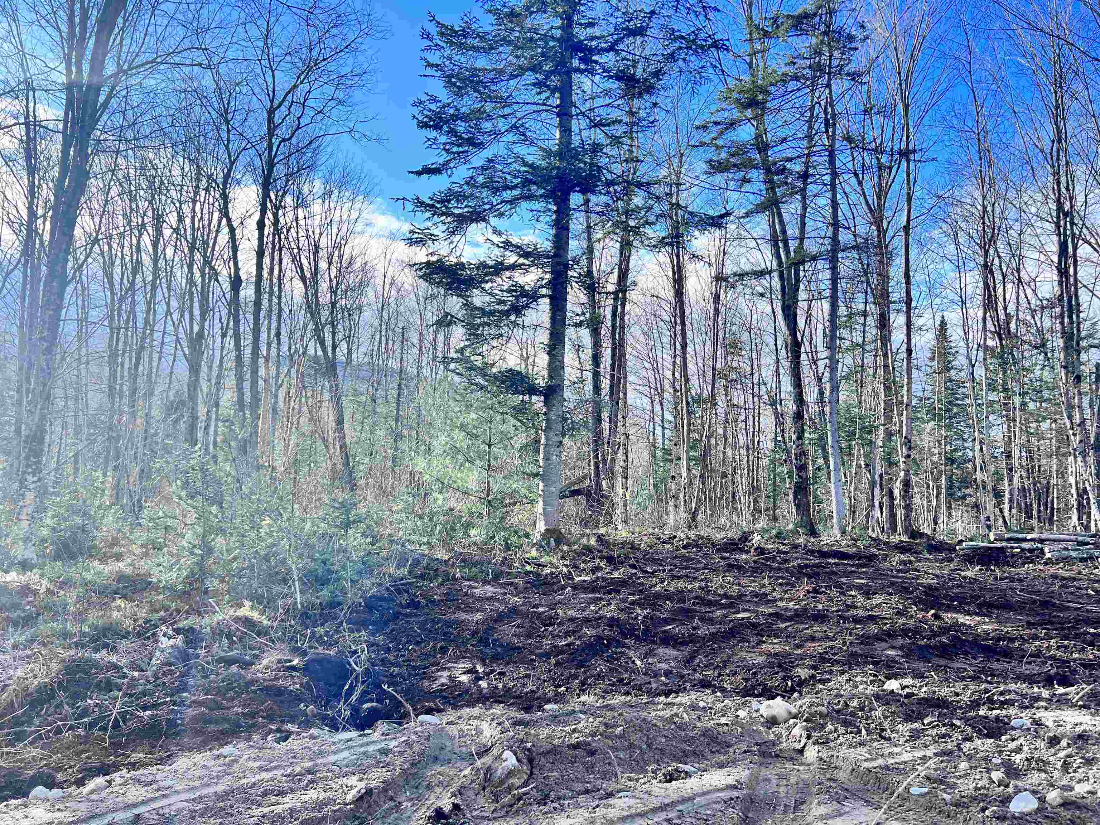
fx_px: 826
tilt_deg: +5.6
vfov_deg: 53.1
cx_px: 550
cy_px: 412
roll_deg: -2.1
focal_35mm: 26
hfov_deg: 67.3
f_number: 1.5
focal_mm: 5.7
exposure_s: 1/1266
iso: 50
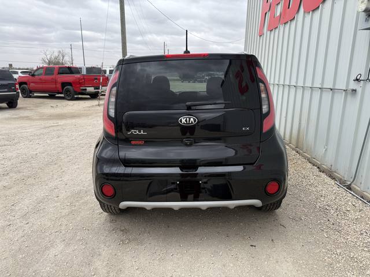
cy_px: 138
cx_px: 185
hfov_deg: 71.6
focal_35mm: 24
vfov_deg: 56.8
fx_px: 257
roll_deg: -1.3
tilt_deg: -11.9
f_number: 1.78
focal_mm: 6.76
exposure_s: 1/1271
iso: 80
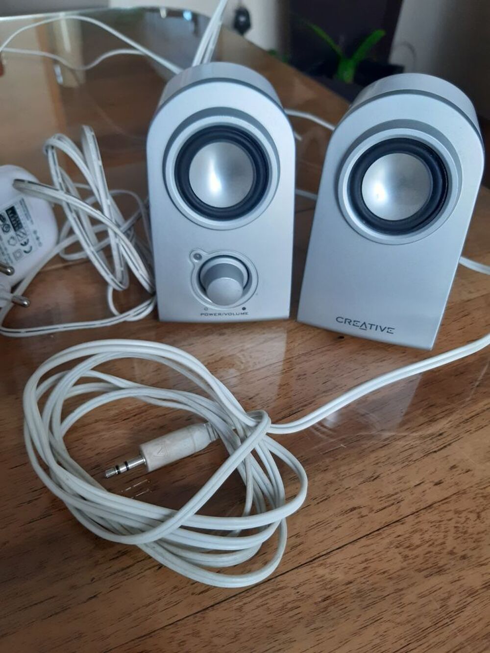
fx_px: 491
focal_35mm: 26
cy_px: 326
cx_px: 245
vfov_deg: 67.3
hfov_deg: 53.1
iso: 250
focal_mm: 3.92
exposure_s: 1/33
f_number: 1.7
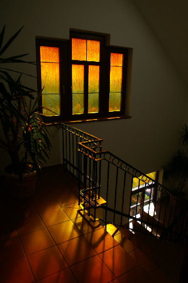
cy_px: 142
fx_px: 200
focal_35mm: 26
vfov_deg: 70.5
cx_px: 94
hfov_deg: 50.4
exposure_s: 1/2000
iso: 200
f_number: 2.8
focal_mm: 17
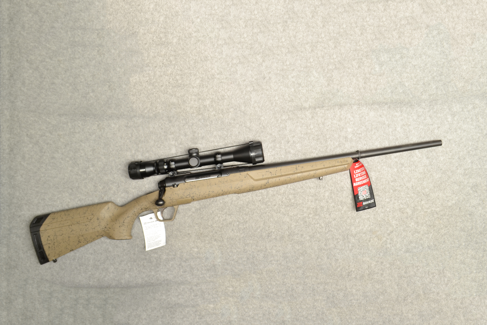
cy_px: 162
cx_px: 244
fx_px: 406
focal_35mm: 30
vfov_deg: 43.6
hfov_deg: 61.9
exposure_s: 1/160
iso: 200
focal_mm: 20
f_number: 7.1
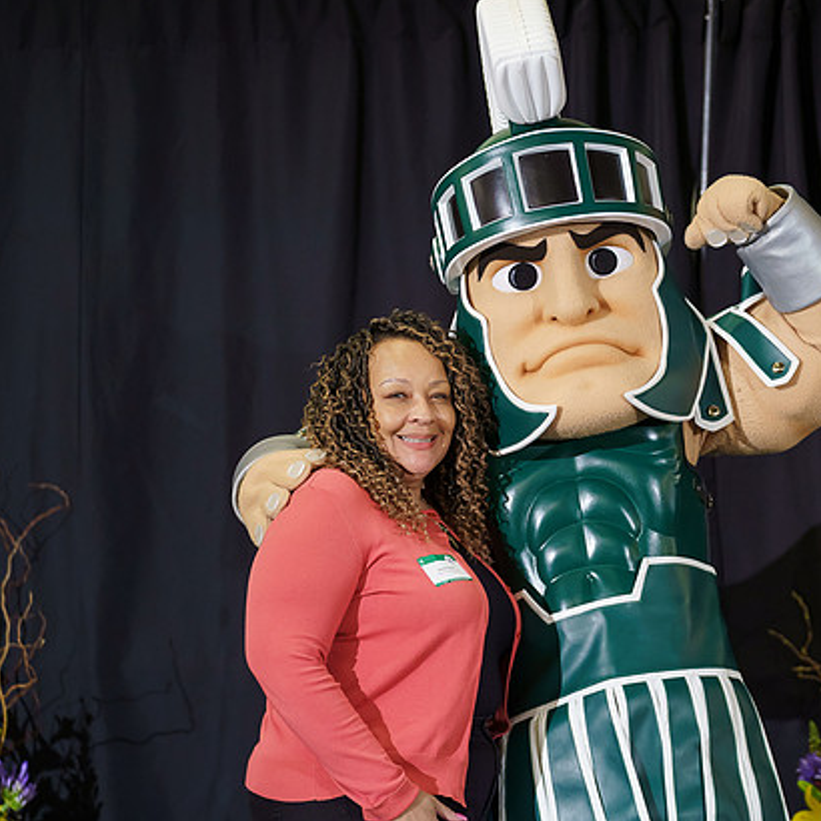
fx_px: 4454
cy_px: 338
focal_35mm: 166
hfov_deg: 10.5
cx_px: 535
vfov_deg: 10.5
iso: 1600
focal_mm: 110
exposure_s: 1/160
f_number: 2.8
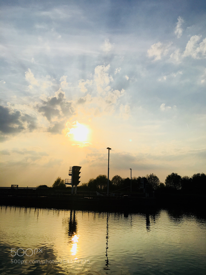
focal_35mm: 29
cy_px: 138
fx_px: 230
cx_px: 103
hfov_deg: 48.2
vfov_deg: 61.7
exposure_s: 1/6993
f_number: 2.2
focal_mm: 4.15
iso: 25
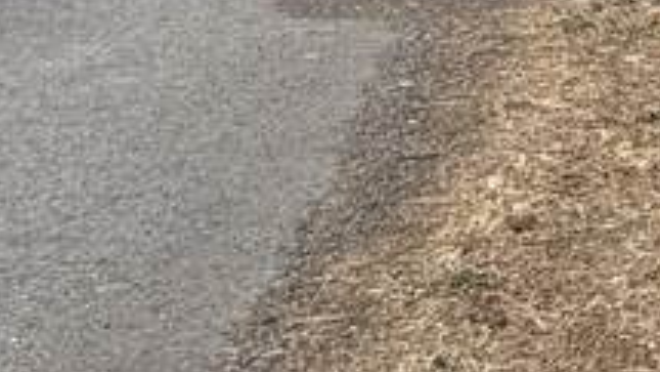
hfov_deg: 12.3
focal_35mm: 91
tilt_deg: -3.4
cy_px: -237
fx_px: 1593
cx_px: 1879
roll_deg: -1.7
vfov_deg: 12.4
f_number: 2.2
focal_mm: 2.22
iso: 25
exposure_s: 1/770
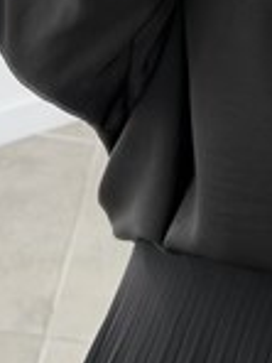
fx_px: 1404
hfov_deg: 11.1
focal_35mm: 134
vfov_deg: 14.1
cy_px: -121
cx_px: 162
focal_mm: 6.76
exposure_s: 1/121
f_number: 1.78
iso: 80
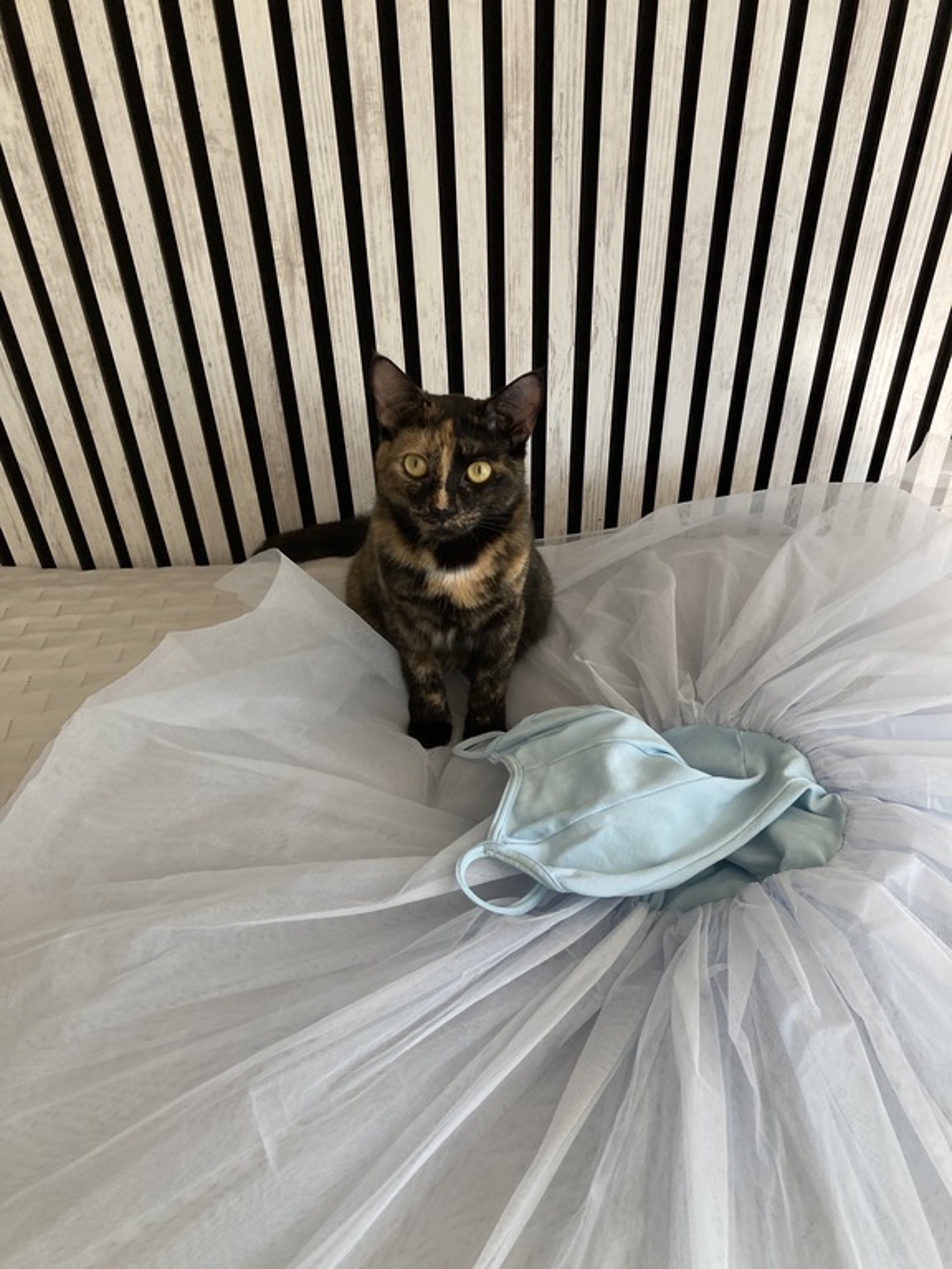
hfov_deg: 49.7
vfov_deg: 63.4
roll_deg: +0.8
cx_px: 476
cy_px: 634
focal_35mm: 28
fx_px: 1027
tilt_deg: -40.9
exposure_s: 1/108
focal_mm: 3.99
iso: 80
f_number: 1.8
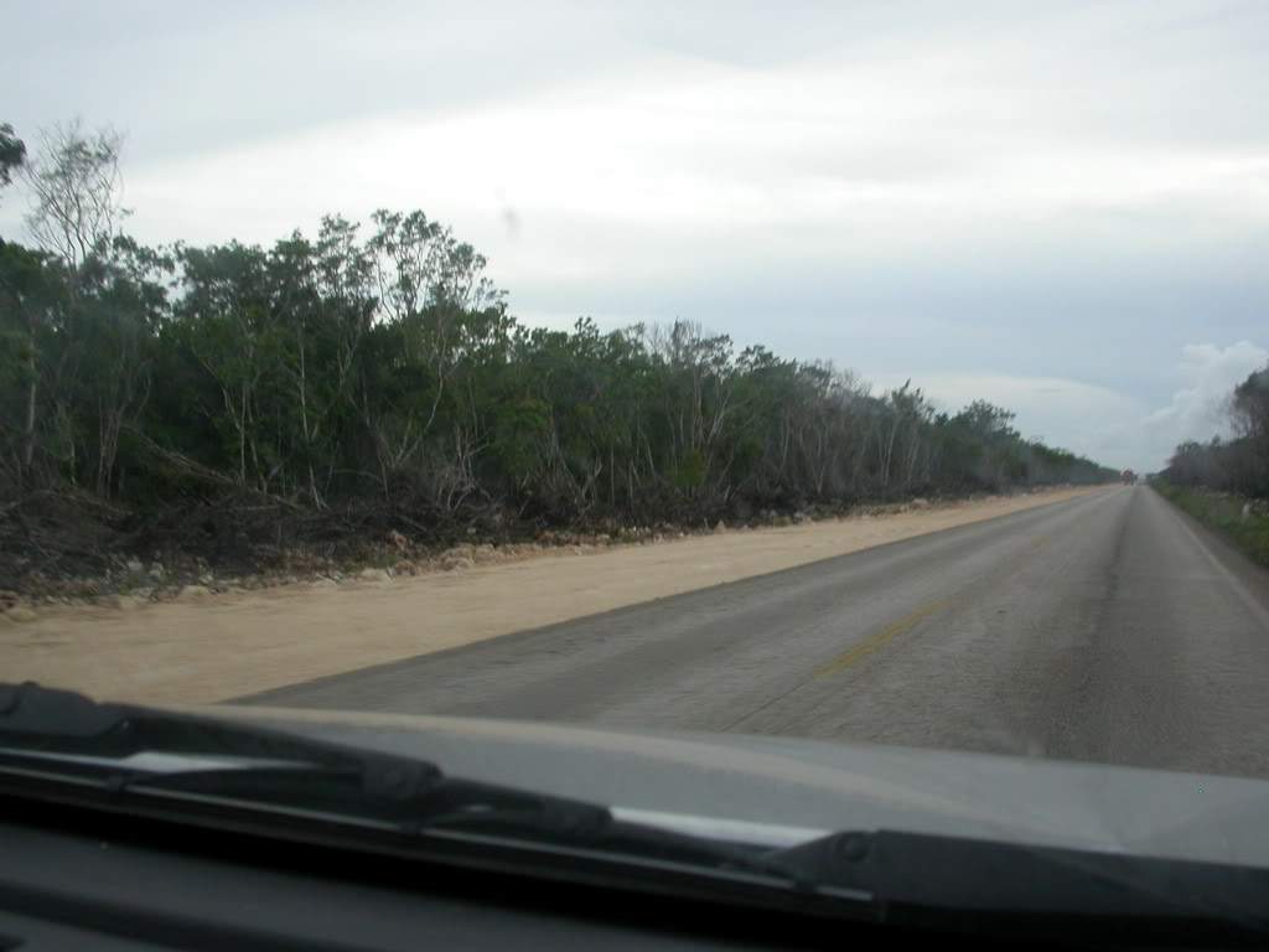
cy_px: 476
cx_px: 634
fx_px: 1393
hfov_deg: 49.0
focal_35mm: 38
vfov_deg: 37.7
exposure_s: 1/168
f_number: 4.7
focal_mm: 7.85
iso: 100
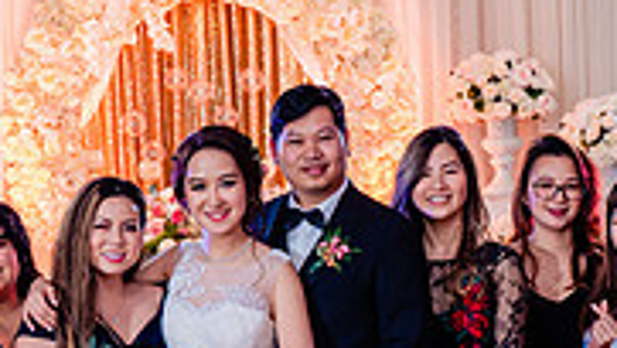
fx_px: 1539
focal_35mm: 94
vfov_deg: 12.8
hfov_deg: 22.7
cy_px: 316
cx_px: 297
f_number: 3.5
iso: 1000
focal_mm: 28
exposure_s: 1/160
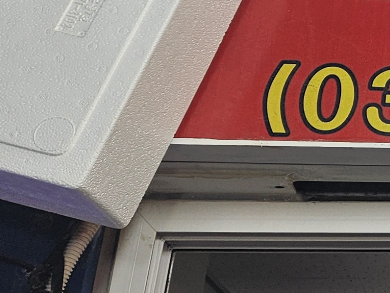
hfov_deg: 13.4
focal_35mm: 117
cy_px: -33
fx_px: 1319
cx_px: 866
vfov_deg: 12.4
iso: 25
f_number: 1.8
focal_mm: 5.4
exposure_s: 1/120
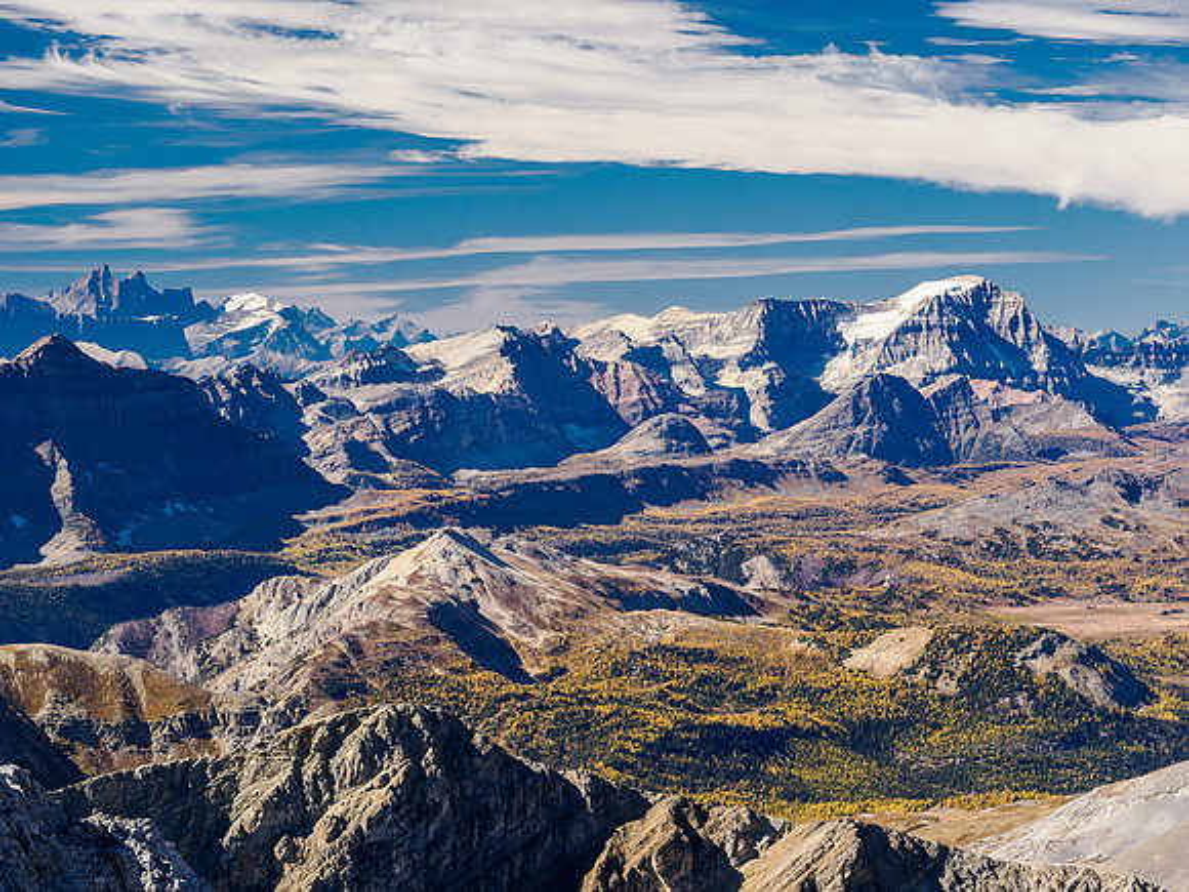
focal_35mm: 124
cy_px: 446
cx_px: 594
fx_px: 4259
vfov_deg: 12.0
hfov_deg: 15.9
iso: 400
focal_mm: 62
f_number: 8
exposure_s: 1/125
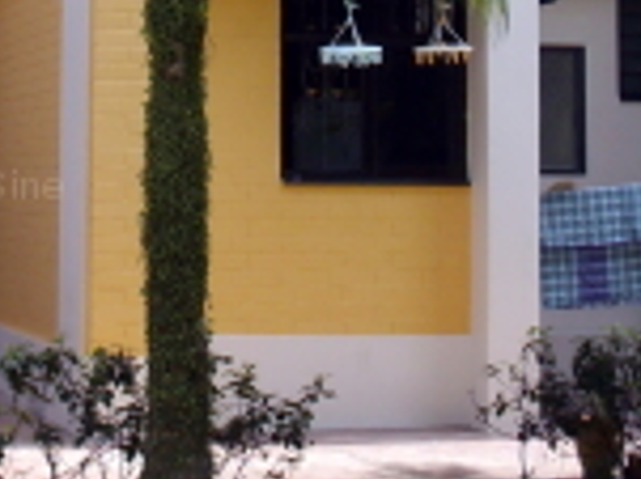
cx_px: 136
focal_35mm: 135
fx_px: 2498
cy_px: -233
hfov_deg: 14.5
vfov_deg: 10.6
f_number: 2.8
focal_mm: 6.2
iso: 80
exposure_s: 1/320
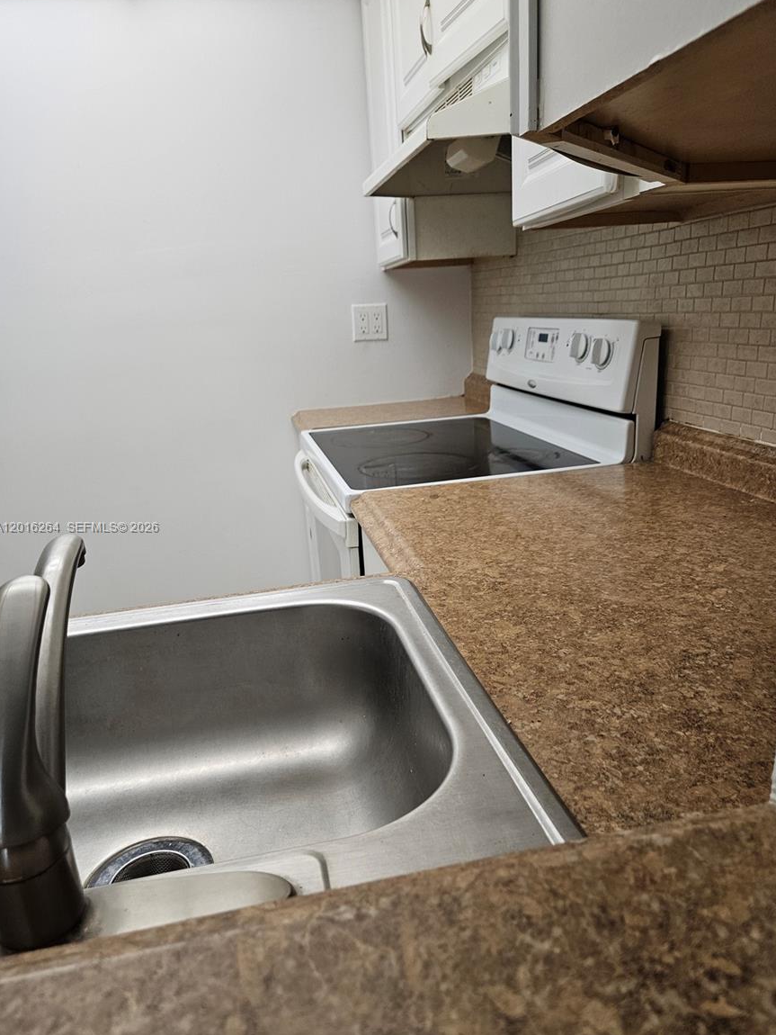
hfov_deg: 56.8
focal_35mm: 24
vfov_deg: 71.6
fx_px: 717
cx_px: 397
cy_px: 528
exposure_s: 1/120
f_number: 1.8
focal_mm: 5.4
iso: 320
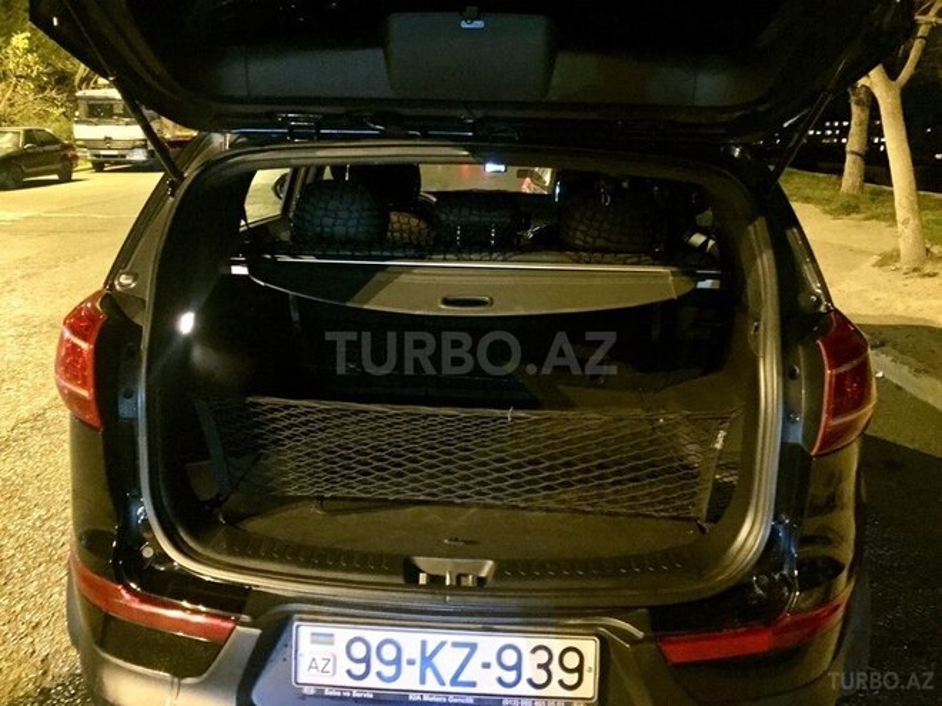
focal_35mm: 29
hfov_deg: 61.7
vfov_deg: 48.2
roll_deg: +3.8
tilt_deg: -16.5
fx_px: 789
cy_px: 353
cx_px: 471
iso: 2000
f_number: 2.2
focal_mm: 4.15
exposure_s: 1/17
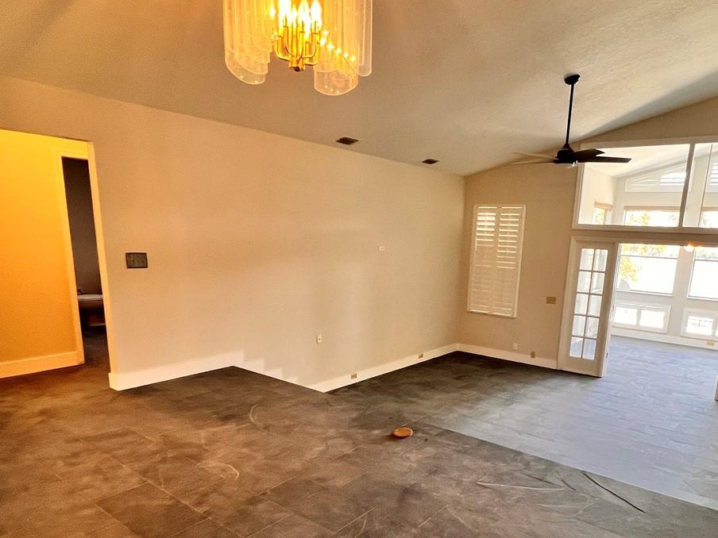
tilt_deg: -14.9
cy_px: 355
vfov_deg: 57.7
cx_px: 426
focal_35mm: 23
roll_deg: -2.6
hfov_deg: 73.2
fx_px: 477
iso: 200
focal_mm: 1.57
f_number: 1.8
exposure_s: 1/60
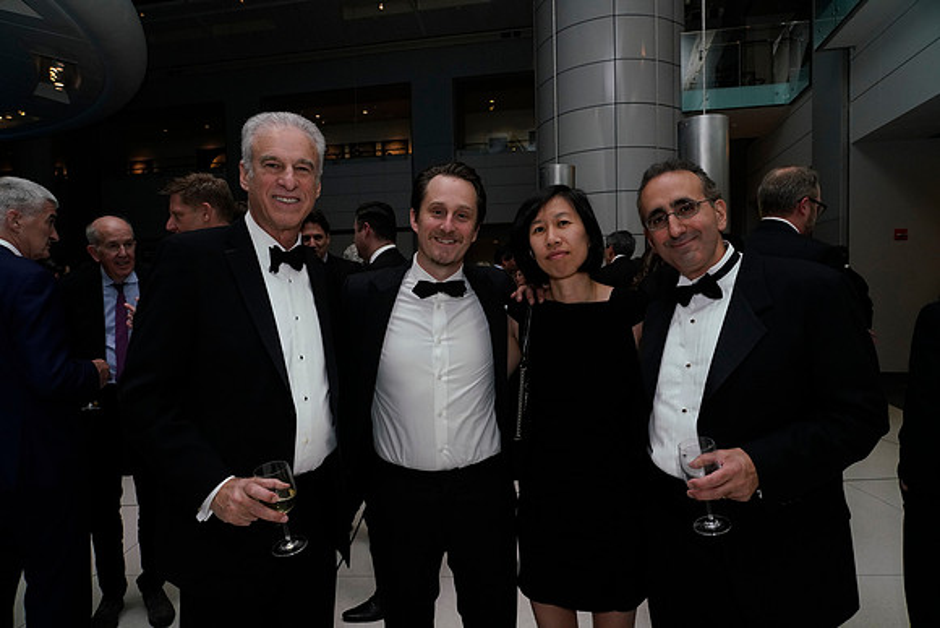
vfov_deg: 53.2
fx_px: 627
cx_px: 470
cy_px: 314
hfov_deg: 73.7
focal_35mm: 24
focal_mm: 24
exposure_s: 1/125
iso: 2500
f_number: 8
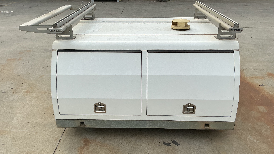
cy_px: 67
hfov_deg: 61.0
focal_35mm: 32
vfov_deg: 36.6
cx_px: 135
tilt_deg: -21.8
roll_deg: +0.3
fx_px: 232
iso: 25
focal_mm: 3
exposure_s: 1/1848
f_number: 1.8
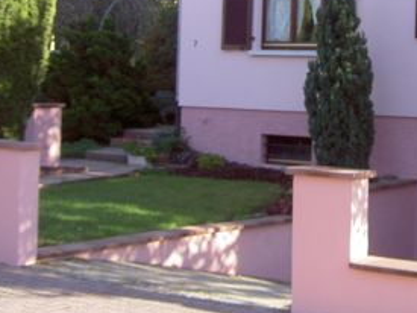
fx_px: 1024
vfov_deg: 17.0
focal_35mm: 85
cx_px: 396
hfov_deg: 22.3
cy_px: 3
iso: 100
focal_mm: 8
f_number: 2.8
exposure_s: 1/250
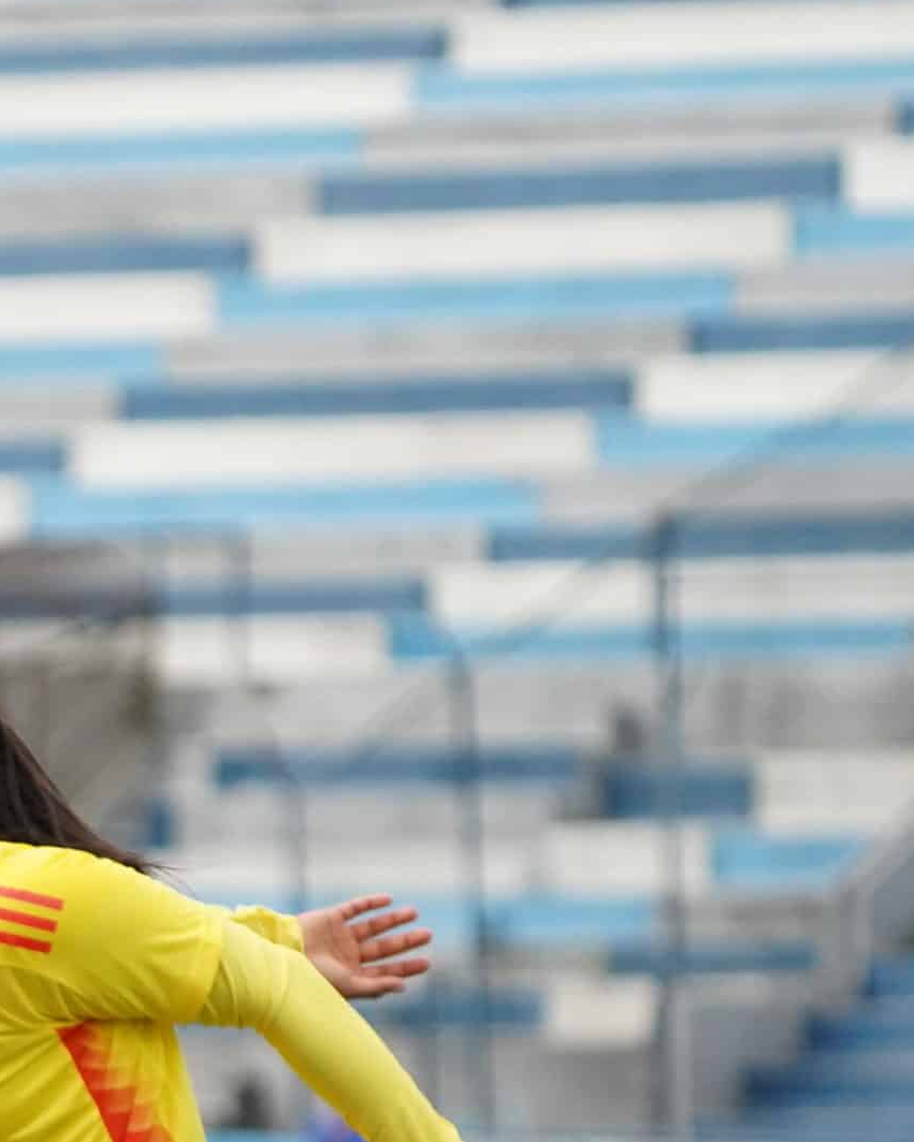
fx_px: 21745
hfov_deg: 2.4
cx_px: -709
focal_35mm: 643
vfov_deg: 3.0
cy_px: 1122
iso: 2500
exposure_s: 1/4000
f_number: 5.6
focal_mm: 200
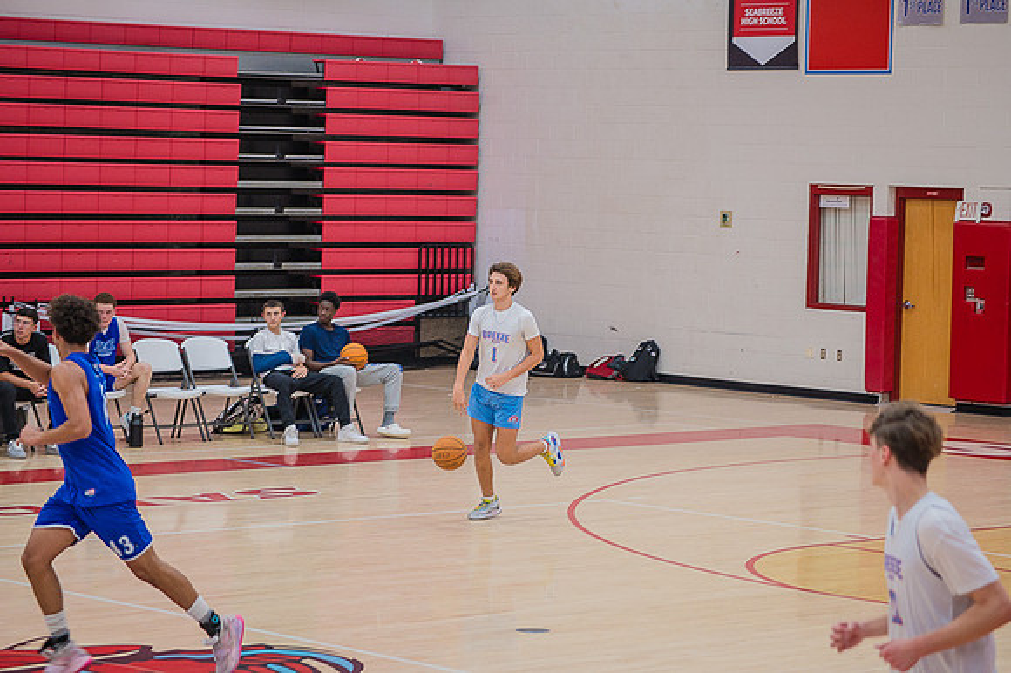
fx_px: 3143
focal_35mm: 112
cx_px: 506
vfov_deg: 12.2
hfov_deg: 18.3
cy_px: 336
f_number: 4.8
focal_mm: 112
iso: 1000
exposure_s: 1/250
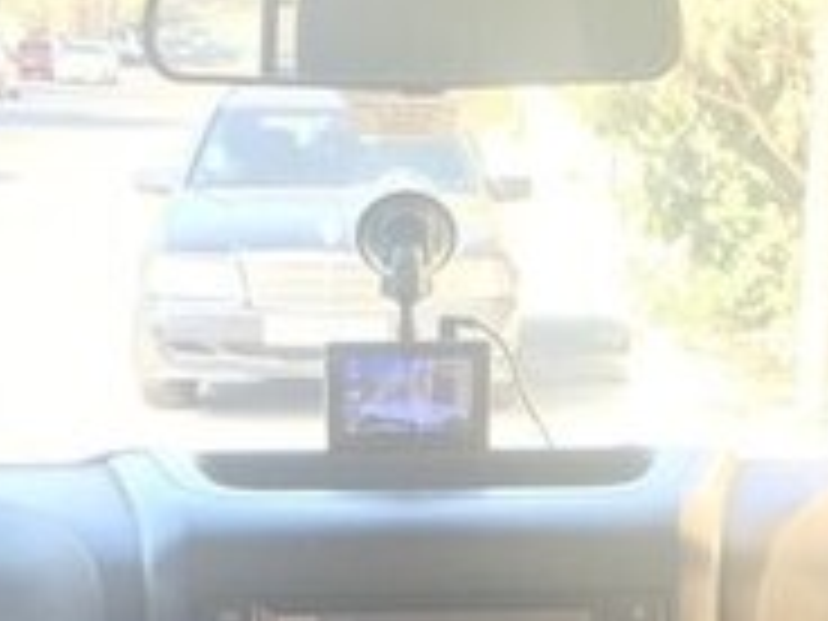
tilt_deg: -15.3
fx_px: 2488
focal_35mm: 104
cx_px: 405
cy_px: 812
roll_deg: -2.4
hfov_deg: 18.9
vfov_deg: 13.7
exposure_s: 1/50
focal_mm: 4.15
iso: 25
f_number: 2.2
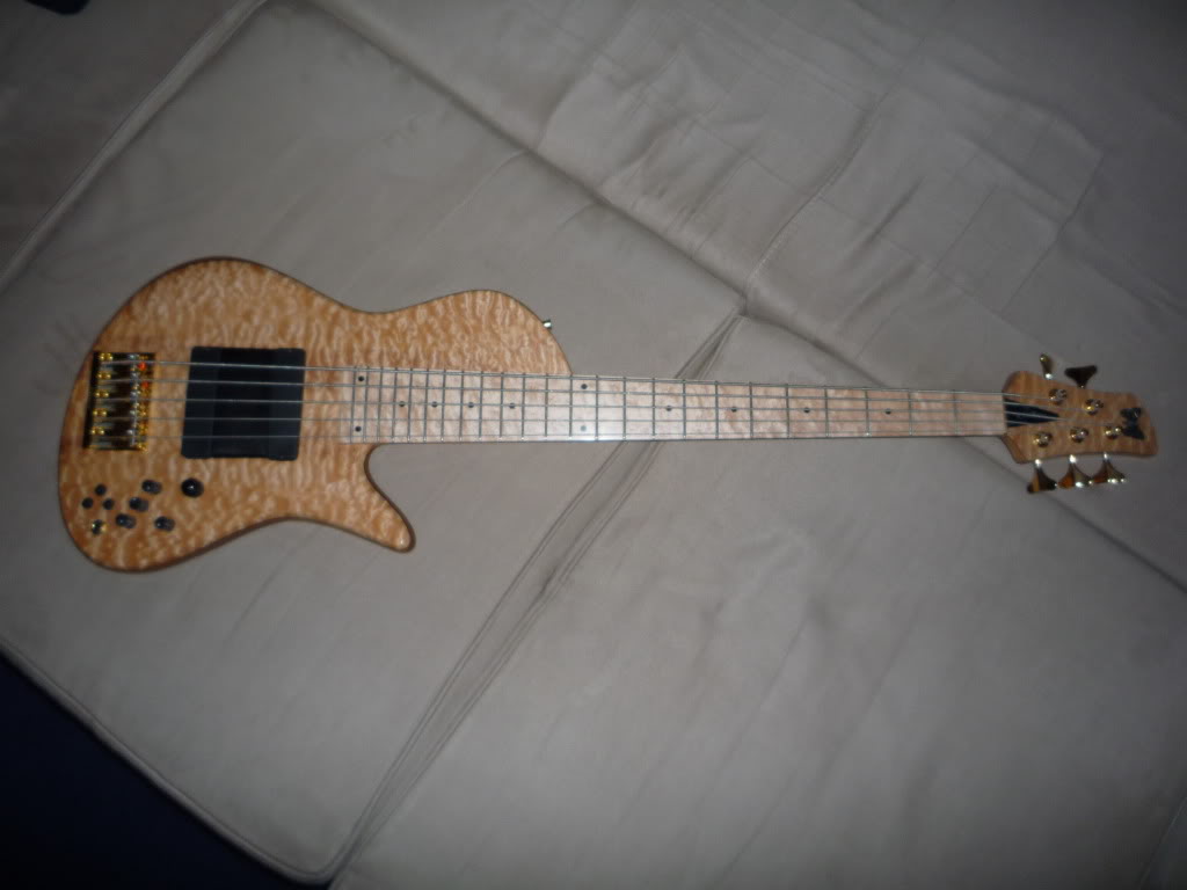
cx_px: 594
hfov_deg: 60.0
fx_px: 1029
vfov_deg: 46.8
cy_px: 445
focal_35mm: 30
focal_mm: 5.2
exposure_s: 1/30
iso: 100
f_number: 3.3
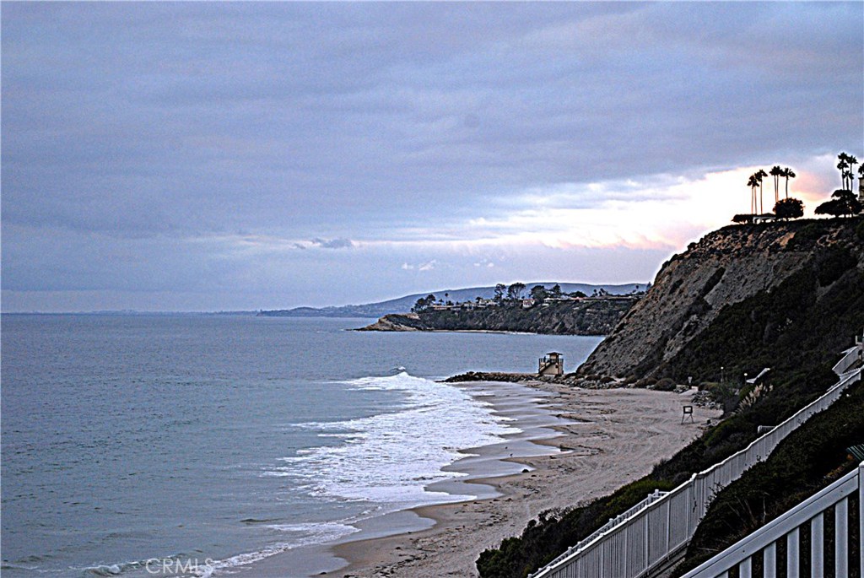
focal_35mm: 82
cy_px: 289
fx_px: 1982
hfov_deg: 24.6
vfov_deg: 16.6
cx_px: 432
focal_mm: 55
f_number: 5.6
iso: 800
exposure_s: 1/100
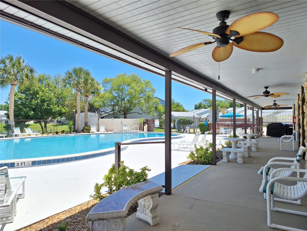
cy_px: 116
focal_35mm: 23
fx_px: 204
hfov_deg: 73.9
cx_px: 154
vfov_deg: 58.9
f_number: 1.8
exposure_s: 1/1558
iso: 40
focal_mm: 5.54
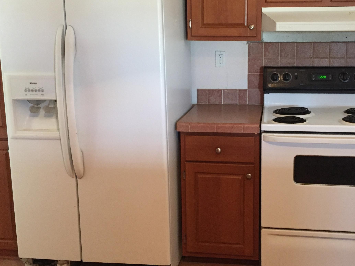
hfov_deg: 44.5
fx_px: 431
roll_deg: +0.9
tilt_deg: -9.1
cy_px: 105
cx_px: 219
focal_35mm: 42
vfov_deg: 34.2
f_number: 2.2
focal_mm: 4.15
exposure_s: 1/20
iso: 250
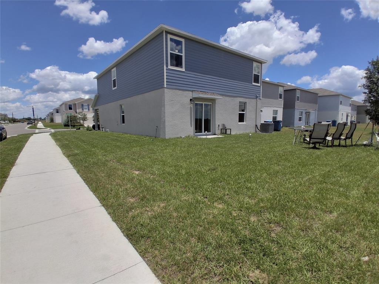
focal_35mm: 17
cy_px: 142
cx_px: 190
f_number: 2.2
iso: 50
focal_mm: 1.4
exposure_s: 1/2725
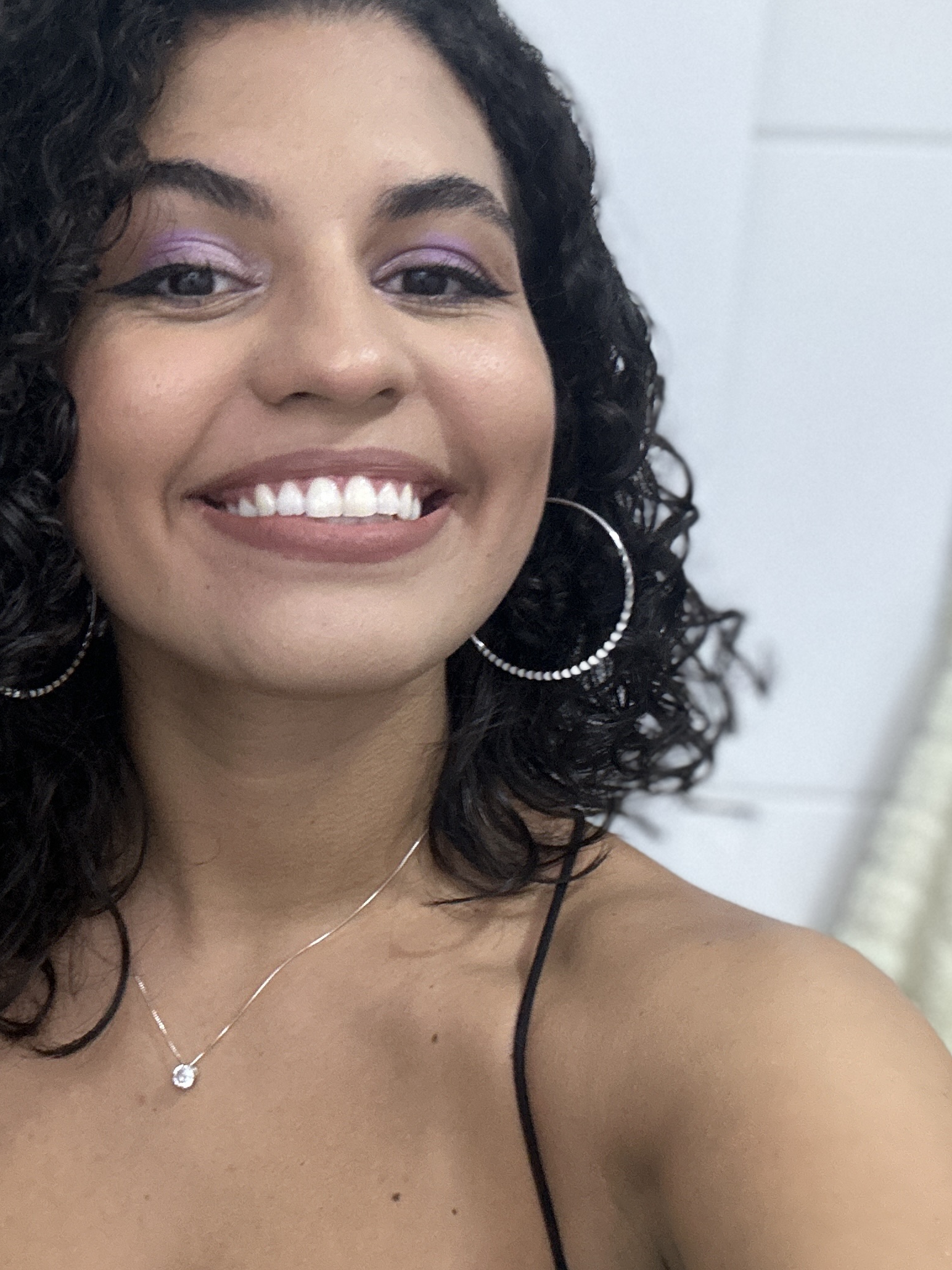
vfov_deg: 42.1
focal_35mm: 45
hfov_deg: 31.6
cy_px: 675
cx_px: 248
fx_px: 1650
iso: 250
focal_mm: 2.69
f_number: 1.9
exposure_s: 1/60
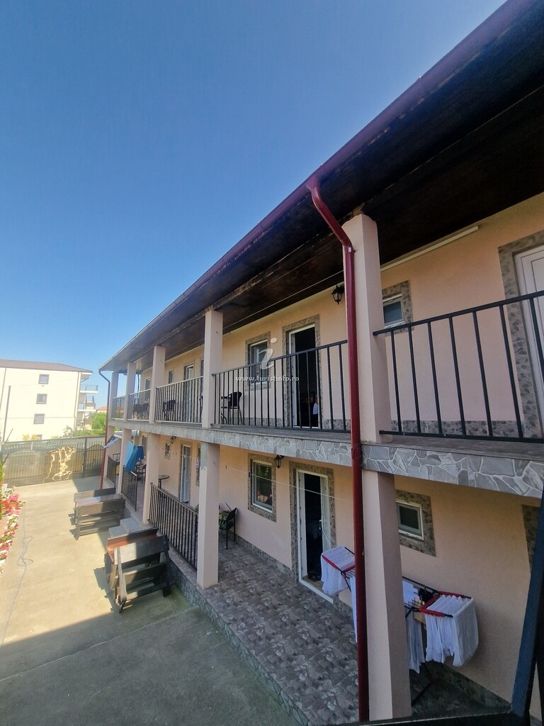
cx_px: 272
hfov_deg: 89.9
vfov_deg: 106.2
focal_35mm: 13
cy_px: 363
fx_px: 272
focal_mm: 2.2
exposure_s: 1/802
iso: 50
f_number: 2.2
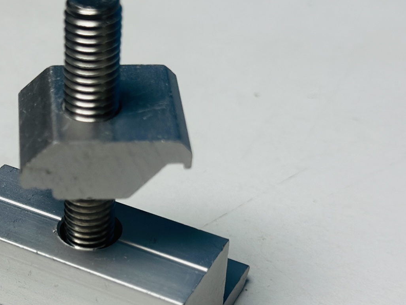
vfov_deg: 15.7
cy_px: 190
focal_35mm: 94
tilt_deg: -38.4
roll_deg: -0.1
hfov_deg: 20.6
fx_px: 1103
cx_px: 70
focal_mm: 6.86
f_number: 1.78
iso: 100
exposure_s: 1/100
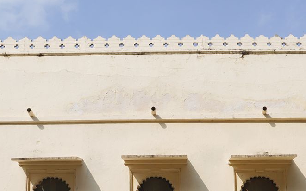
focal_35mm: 74
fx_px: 617
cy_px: 291
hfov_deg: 27.8
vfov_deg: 16.1
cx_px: 185
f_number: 16
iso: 100
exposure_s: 1/100
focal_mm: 24
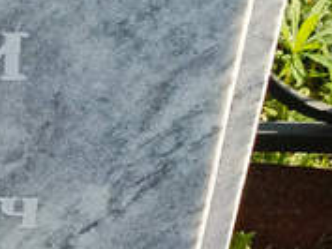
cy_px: 286
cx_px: -38
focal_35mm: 113
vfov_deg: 12.8
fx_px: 1085
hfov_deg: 16.8
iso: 113
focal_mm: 4.76
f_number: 1.69
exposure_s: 1/464
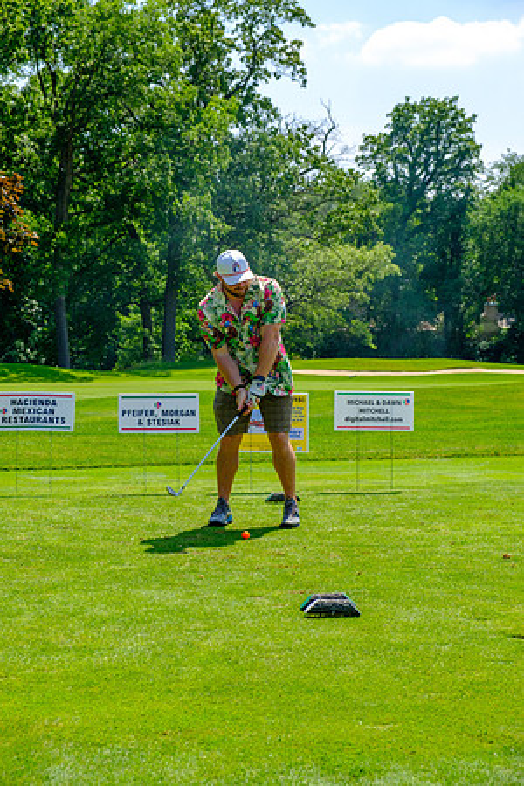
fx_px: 1594
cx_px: 262
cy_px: 393
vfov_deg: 27.7
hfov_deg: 18.7
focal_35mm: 73
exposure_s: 1/320
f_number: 5.6
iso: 200
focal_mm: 48.4
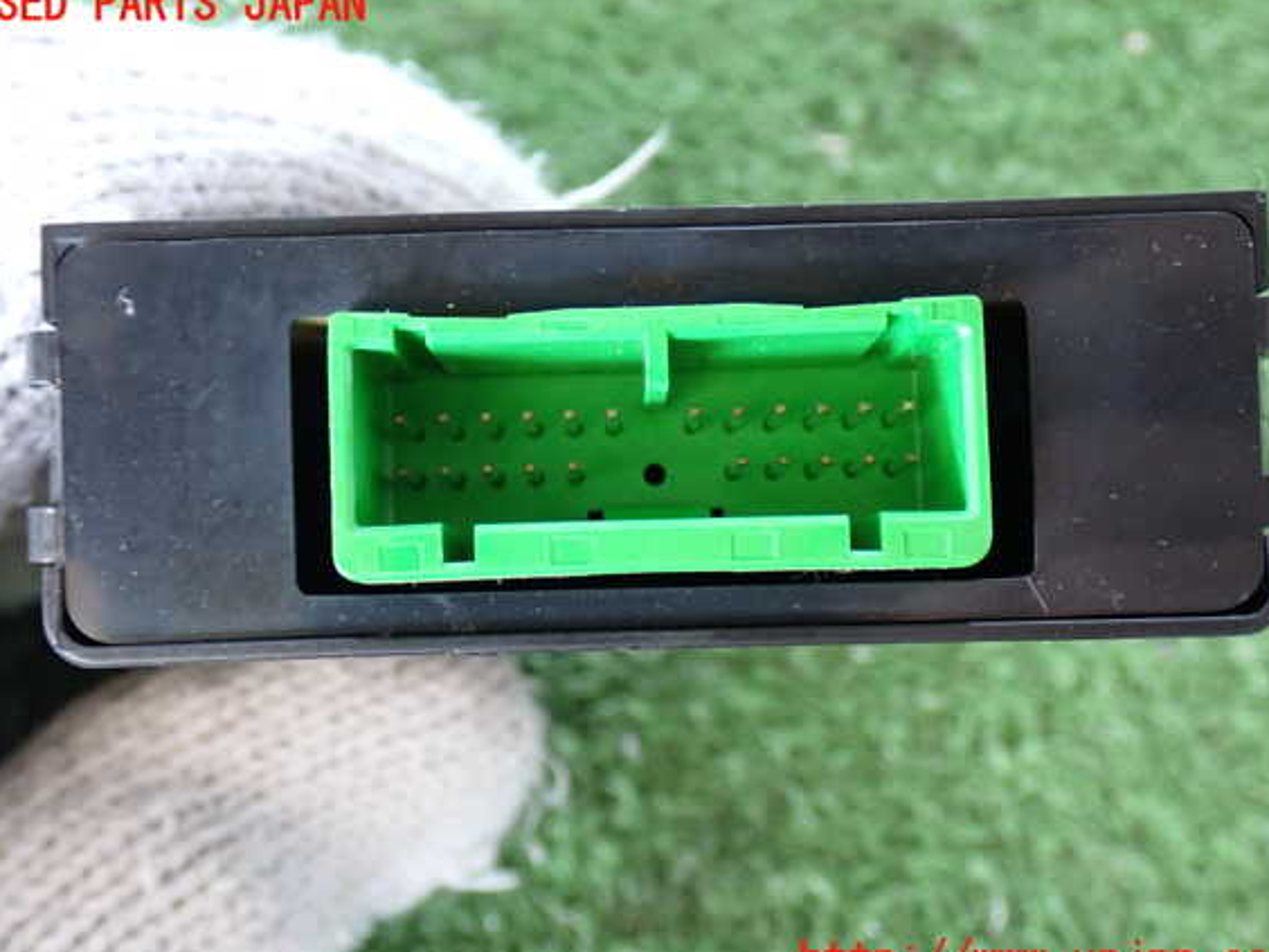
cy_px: 484
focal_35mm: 50
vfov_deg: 29.1
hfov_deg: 38.2
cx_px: 632
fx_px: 1833
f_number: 3.1
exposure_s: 1/25
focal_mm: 8.4
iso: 800
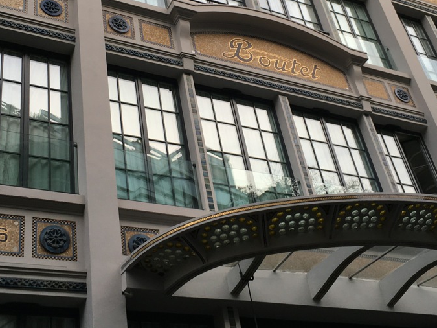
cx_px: 214
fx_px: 694
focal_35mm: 55
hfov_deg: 34.9
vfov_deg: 26.3
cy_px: 86
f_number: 2.2
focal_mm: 4.15
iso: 25
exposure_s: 1/100
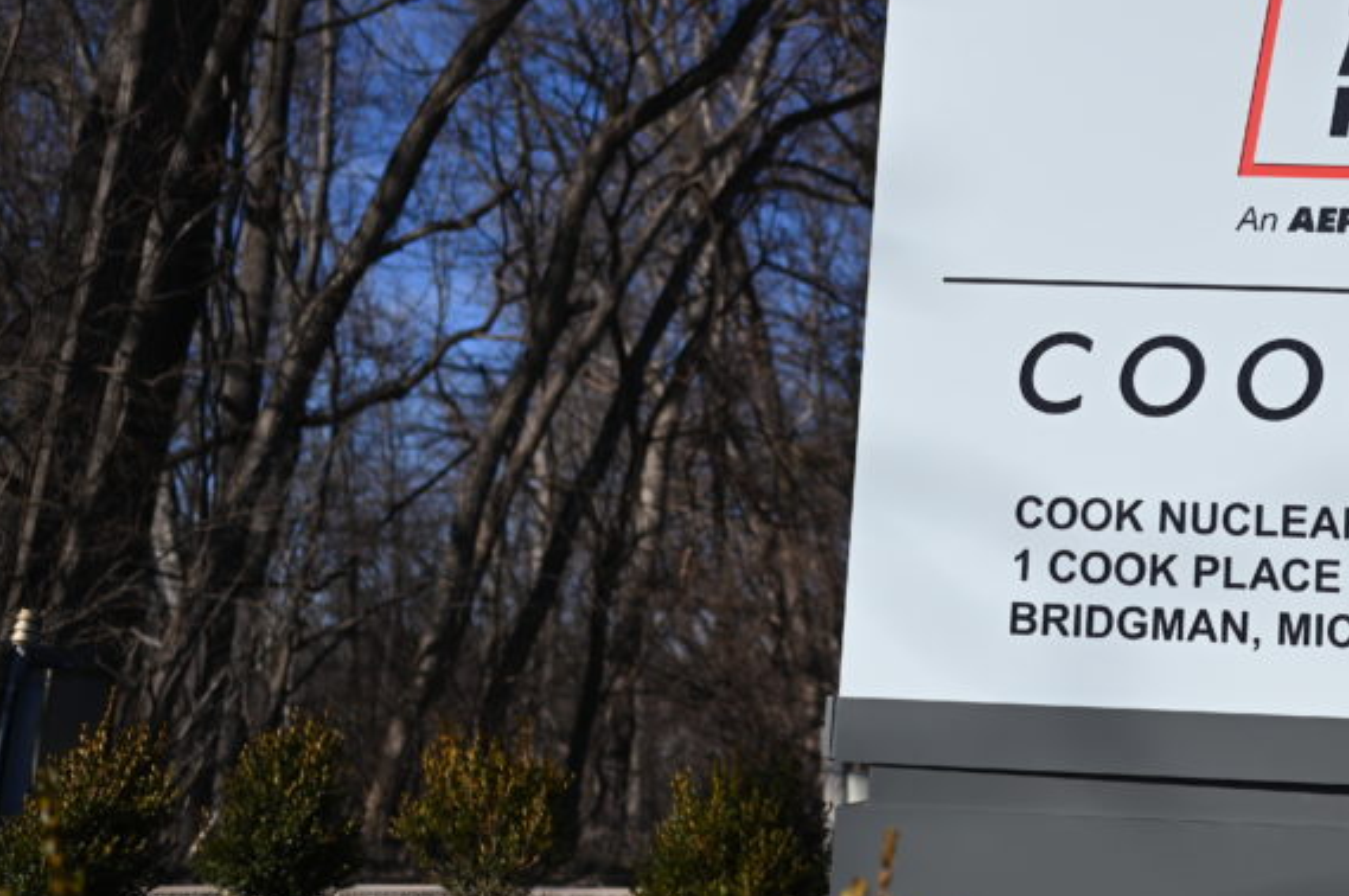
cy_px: 257
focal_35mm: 63
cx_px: 1197
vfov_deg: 21.4
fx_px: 2358
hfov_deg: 30.6
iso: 100
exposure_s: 1/6400
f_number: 2.2
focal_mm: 35
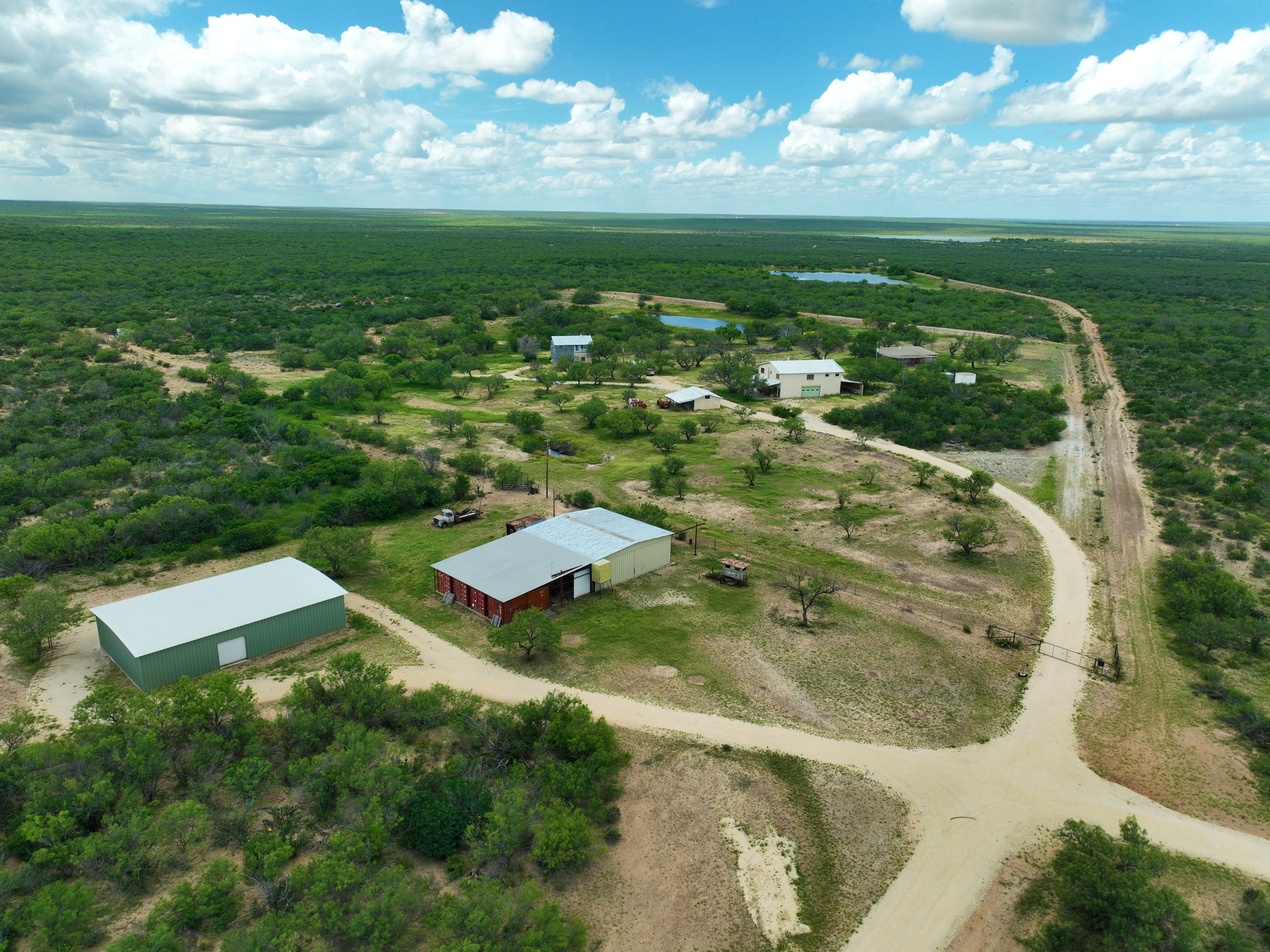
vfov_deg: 56.8
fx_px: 880
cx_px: 635
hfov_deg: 71.6
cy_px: 476
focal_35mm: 24
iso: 130
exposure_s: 1/120
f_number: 2.8
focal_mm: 12.29
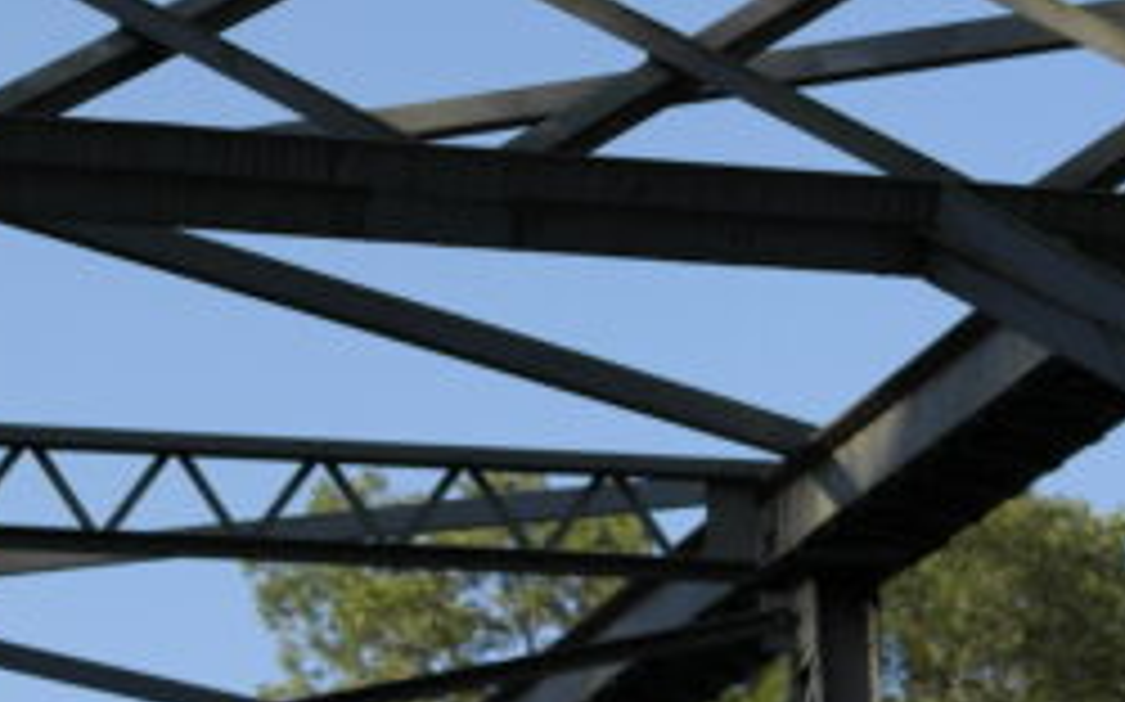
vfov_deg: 5.4
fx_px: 7386
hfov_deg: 8.7
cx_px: 4
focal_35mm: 241
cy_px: -112
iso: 100
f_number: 6.3
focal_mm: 50
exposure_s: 1/200
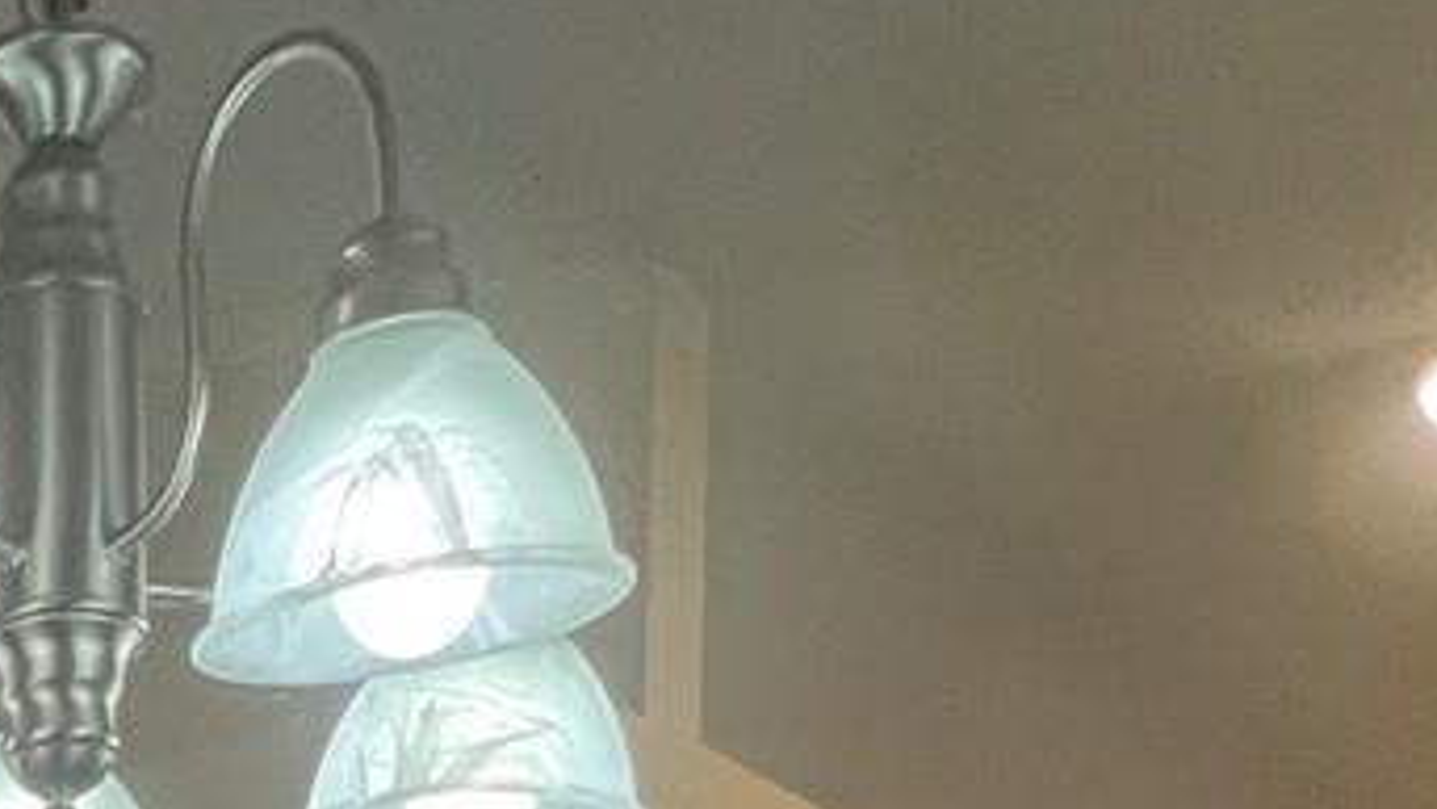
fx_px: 2515
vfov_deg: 12.3
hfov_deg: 28.5
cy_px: 2192
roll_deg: +0.4
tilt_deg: -7.7
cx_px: -197
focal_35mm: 66
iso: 160
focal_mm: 1.57
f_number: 1.8
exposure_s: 1/120
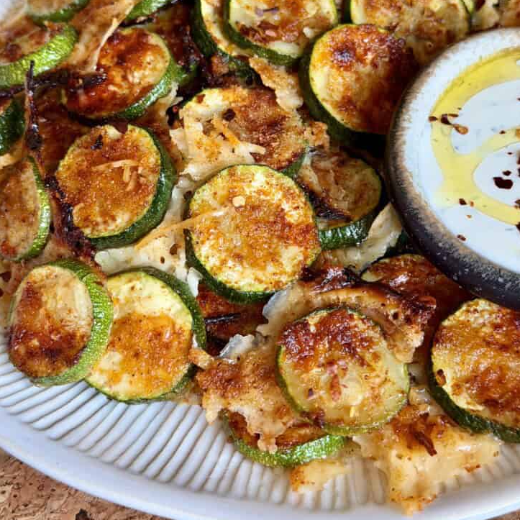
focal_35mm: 57
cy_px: 184
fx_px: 969
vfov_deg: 29.9
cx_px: 260
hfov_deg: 30.0
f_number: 1.8
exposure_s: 1/60
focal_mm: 6.8
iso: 160
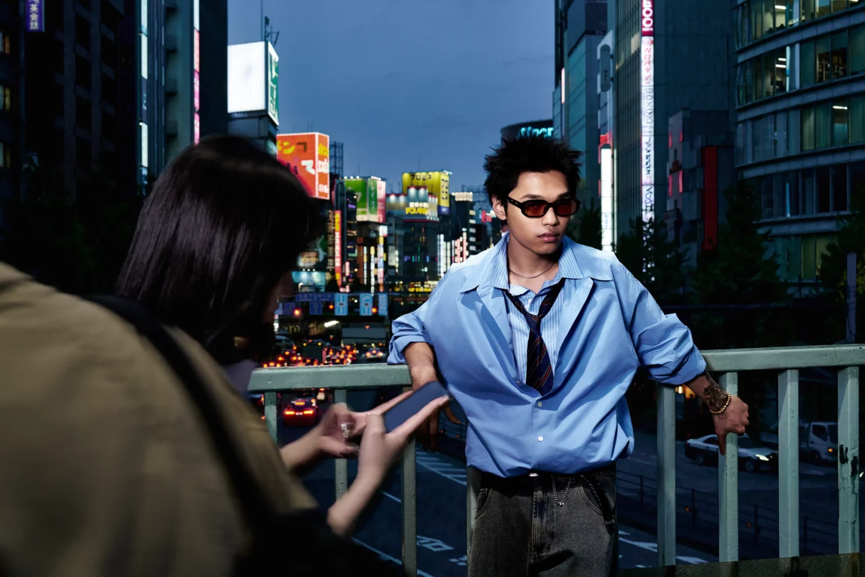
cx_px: 432
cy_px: 288
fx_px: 1129
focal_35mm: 47
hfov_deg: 41.9
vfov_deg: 28.7
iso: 1000
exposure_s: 1/80
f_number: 8
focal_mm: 47
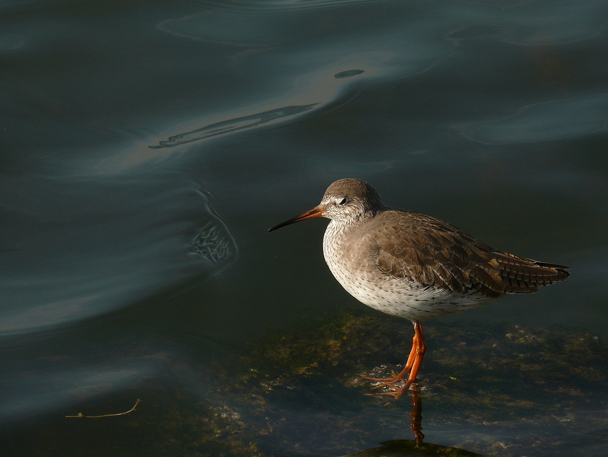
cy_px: 228
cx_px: 304
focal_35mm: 341
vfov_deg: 4.4
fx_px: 5994
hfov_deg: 5.8
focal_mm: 72.1
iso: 100
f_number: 5.6
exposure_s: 1/640
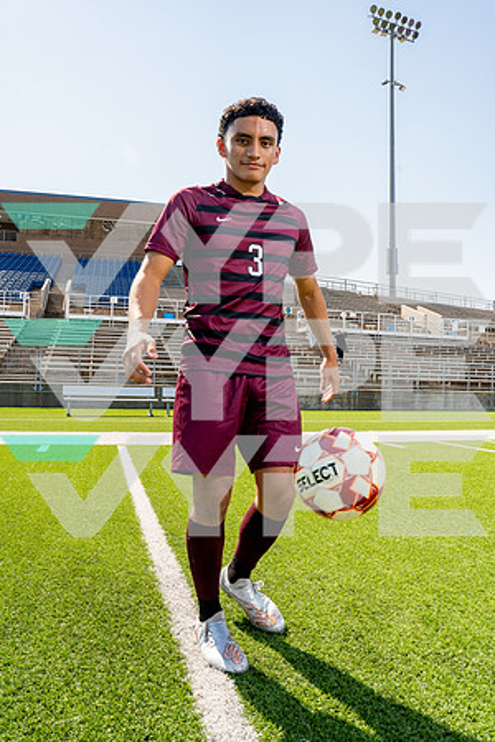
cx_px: 248
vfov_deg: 69.4
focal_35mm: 26
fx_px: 536
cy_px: 371
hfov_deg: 49.6
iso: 320
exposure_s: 1/250
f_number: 11
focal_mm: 26
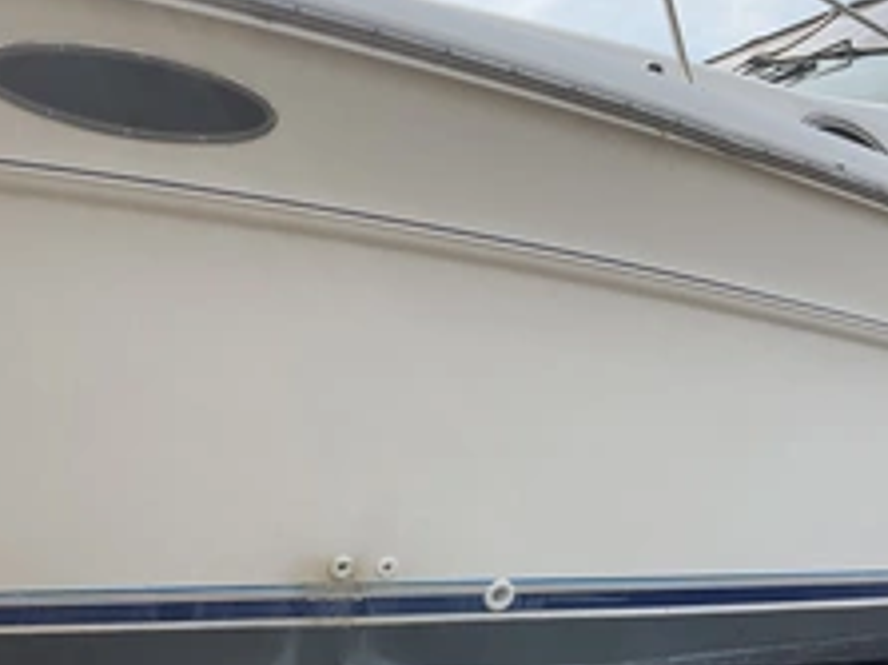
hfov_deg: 36.5
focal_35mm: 52
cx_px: 589
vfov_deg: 27.9
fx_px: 1333
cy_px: 418
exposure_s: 1/1786
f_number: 1.8
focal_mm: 3
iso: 25
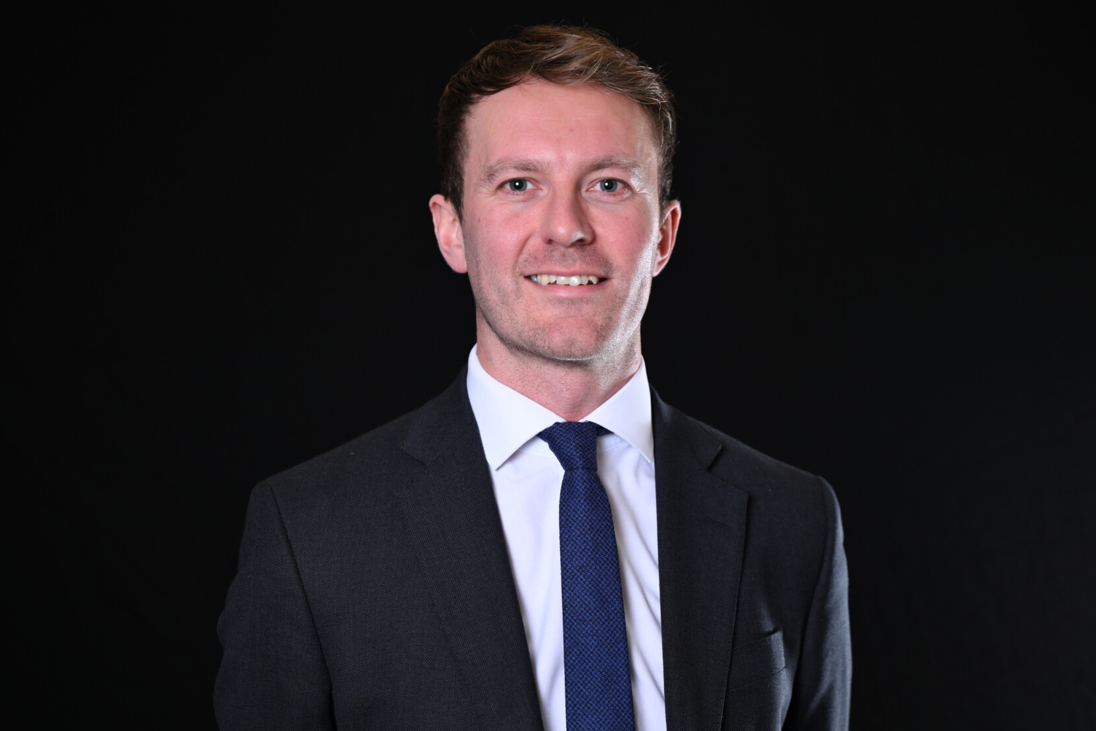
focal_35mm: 81
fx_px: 2466
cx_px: 583
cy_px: 365
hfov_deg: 25.1
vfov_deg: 16.9
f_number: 2.8
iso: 160
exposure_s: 1/160
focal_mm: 75
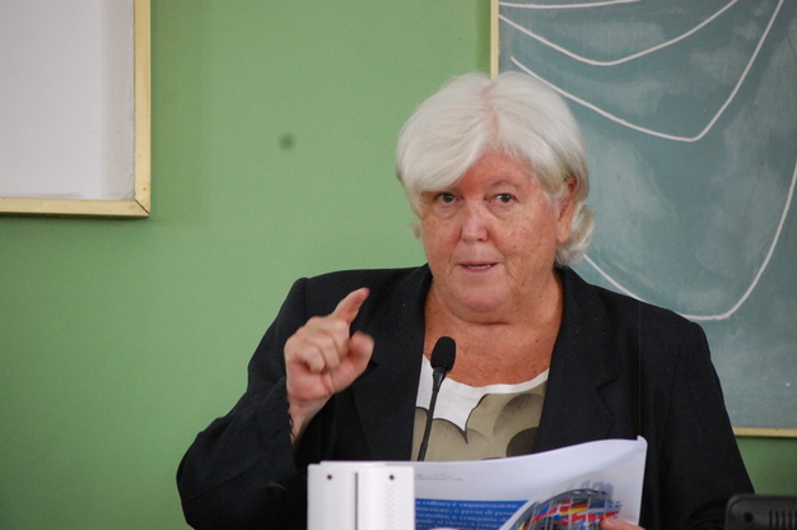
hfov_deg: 11.0
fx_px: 4147
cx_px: 398
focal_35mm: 188
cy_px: 265
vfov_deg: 7.3
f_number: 5
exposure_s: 1/30
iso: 1600
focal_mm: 125
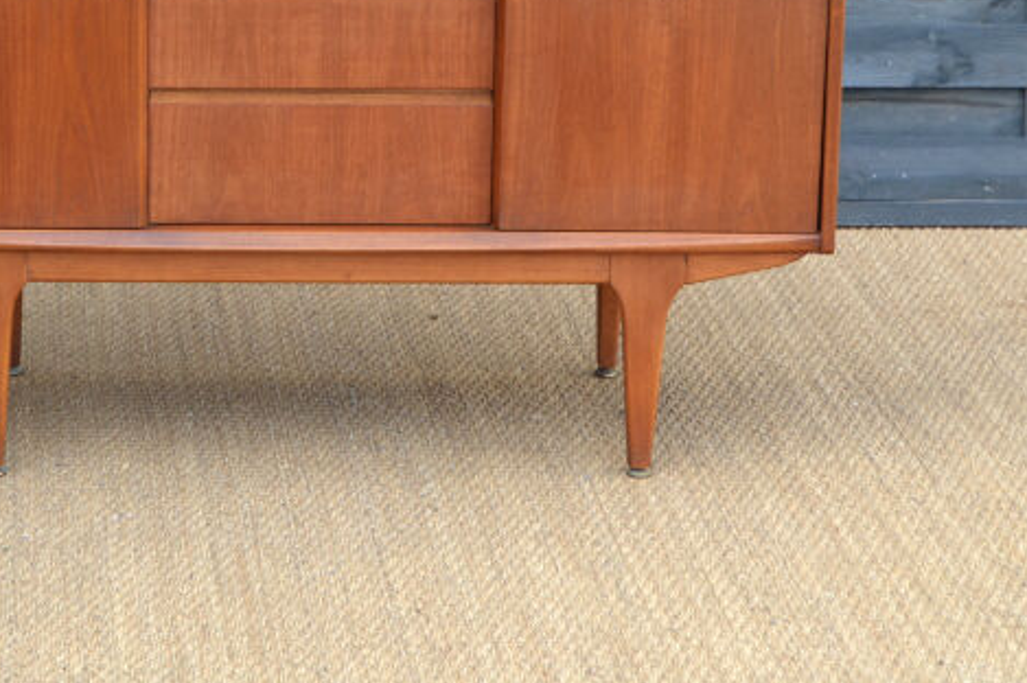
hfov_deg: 16.9
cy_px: 28
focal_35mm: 121
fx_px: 3449
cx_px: 267
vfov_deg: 11.2
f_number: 5.6
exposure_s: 1/125
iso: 280
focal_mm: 42
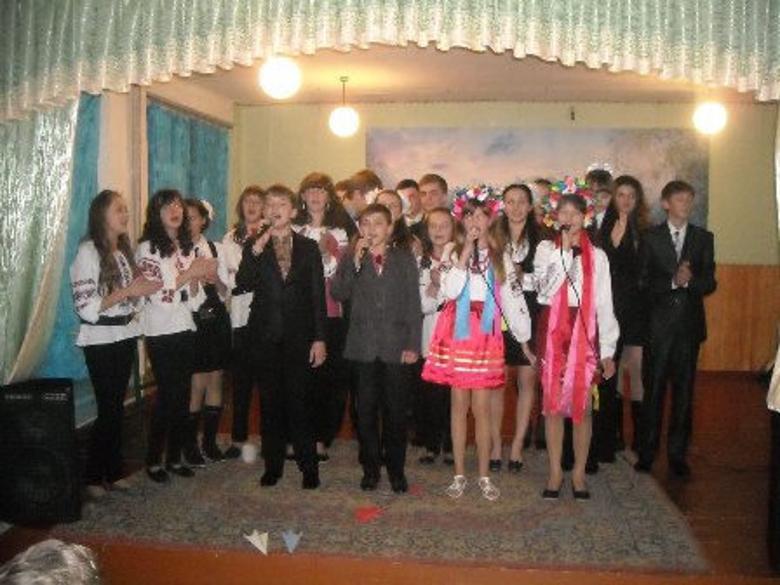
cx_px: 390
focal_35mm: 35
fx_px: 789
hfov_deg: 52.6
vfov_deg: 40.7
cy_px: 292
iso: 733
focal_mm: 5.7
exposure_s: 1/60
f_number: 2.8
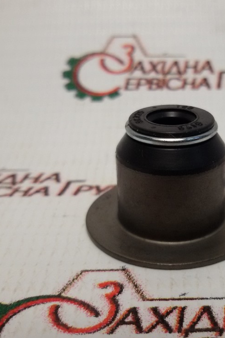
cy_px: 168
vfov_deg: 44.5
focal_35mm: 44
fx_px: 412
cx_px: 166
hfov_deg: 30.1
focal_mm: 2.93
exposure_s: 1/100
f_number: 2.4
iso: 80
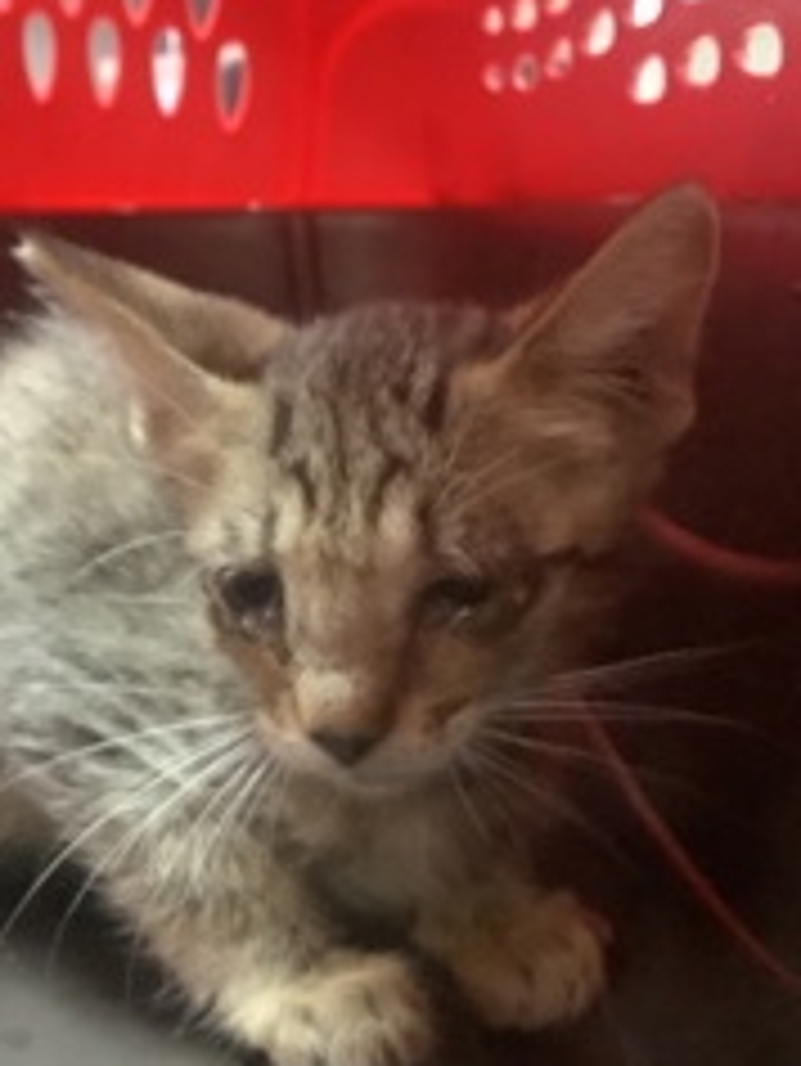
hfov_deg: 26.5
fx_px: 1695
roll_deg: +0.0
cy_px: 585
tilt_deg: -12.4
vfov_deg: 34.9
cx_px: 322
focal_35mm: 55
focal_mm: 3.3
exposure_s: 1/24
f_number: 2.4
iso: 640
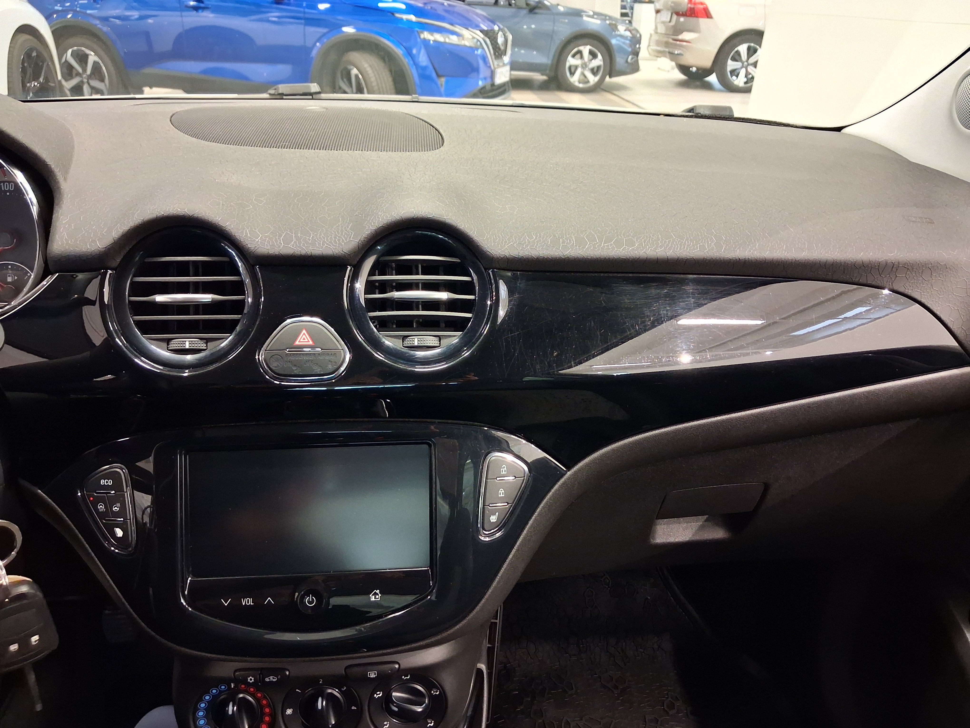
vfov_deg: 51.4
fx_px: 757
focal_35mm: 27
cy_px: 364
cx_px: 485
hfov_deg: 65.3
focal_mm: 4
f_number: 1.8
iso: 640
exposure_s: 1/33
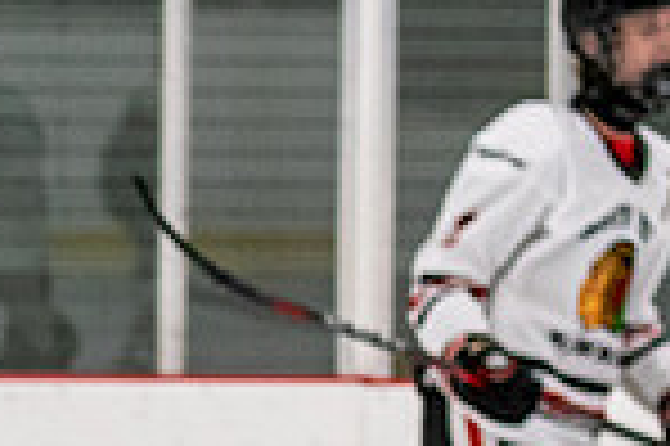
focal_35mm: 702
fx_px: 13051
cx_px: -761
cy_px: 672
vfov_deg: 2.0
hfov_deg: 2.9
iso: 1400
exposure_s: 1/640
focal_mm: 95
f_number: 2.8
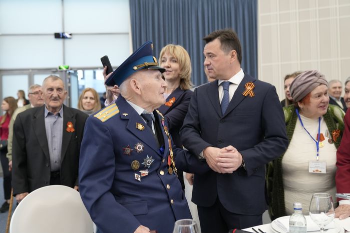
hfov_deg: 54.4
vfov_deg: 37.9
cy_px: 116
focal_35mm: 35
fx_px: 340
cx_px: 175
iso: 1000
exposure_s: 1/160
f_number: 3.2
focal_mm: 35
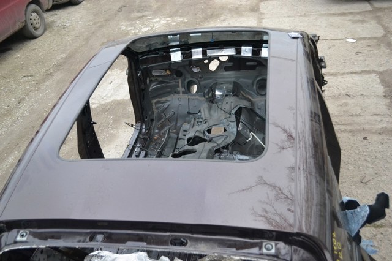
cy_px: 130
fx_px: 392
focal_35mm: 36
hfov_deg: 53.2
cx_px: 196
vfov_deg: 36.8
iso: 1800
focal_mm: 24
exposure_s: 1/500
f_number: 4
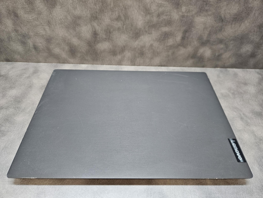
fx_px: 175
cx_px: 132
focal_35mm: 23
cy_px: 99
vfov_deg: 58.9
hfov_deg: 73.9
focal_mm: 5.4
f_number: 1.8
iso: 200
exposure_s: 1/100
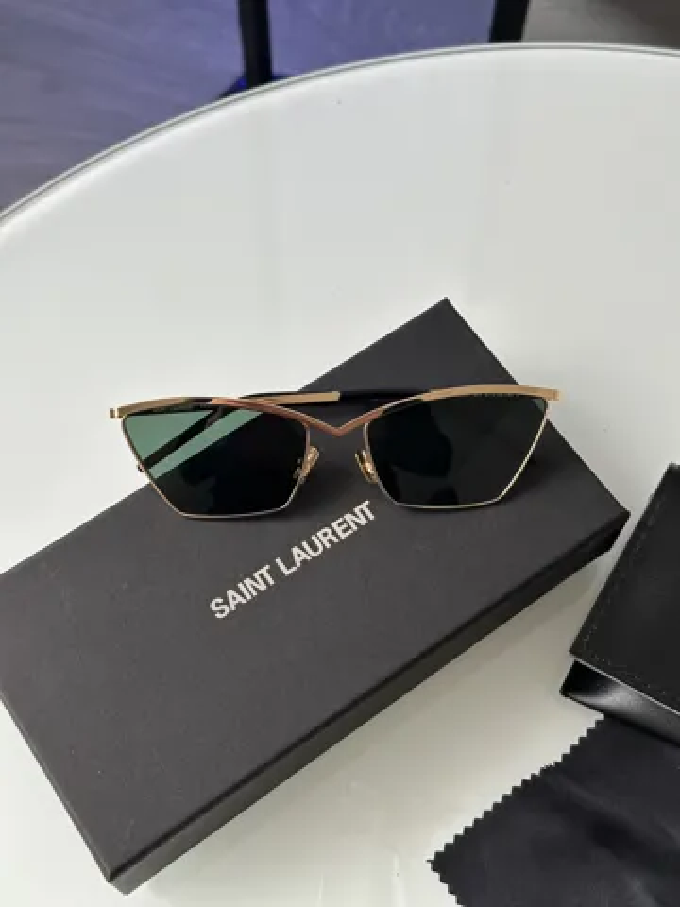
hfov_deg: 30.3
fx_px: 1257
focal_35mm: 48
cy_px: 454
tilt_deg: -66.4
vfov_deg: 39.7
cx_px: 340
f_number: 1.78
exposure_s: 1/121
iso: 80
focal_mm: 6.86
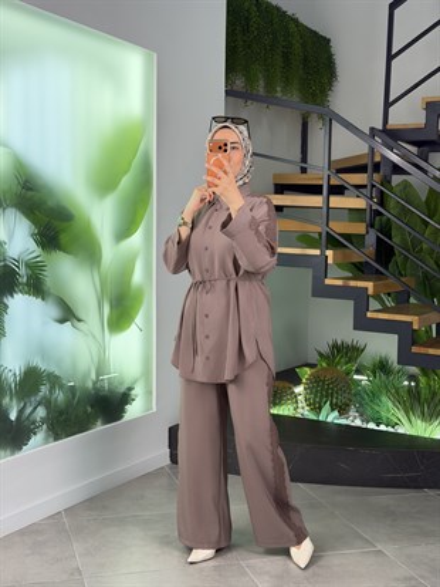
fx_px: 813
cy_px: 294
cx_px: 220
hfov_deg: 30.3
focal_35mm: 48
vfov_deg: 39.6
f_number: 1.78
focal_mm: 6.76
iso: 125
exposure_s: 1/208
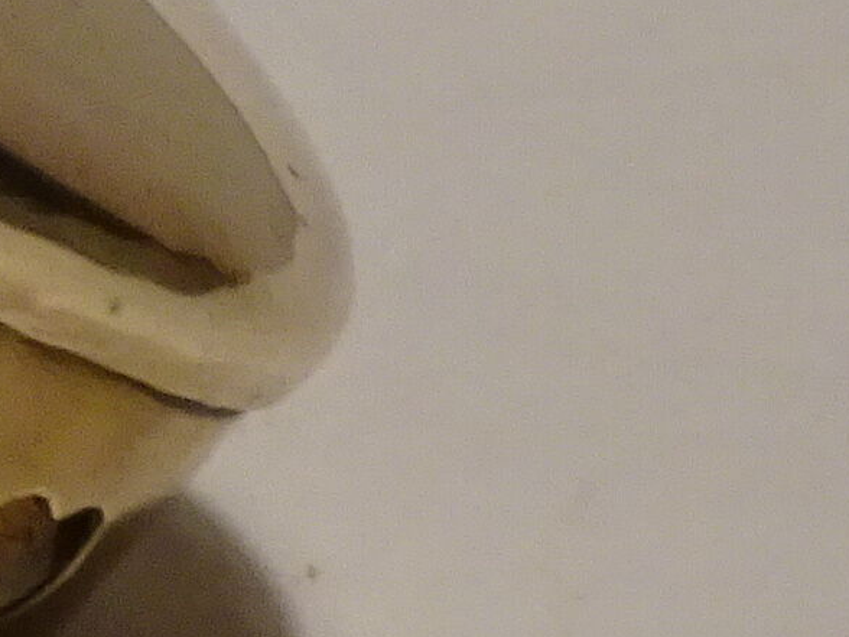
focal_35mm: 738
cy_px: -214
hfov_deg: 2.6
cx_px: -1766
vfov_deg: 2.0
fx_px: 18100
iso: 400
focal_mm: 20.29
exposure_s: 1/10
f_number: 7.1
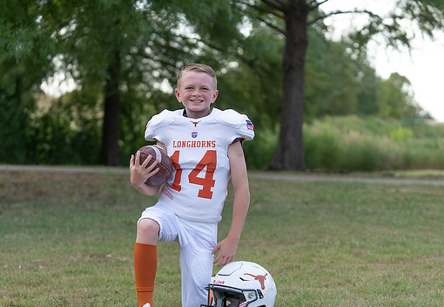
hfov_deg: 22.6
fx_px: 1110
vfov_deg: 15.7
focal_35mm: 89
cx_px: 201
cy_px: 184
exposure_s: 1/400
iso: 100
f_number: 2.8
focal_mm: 71
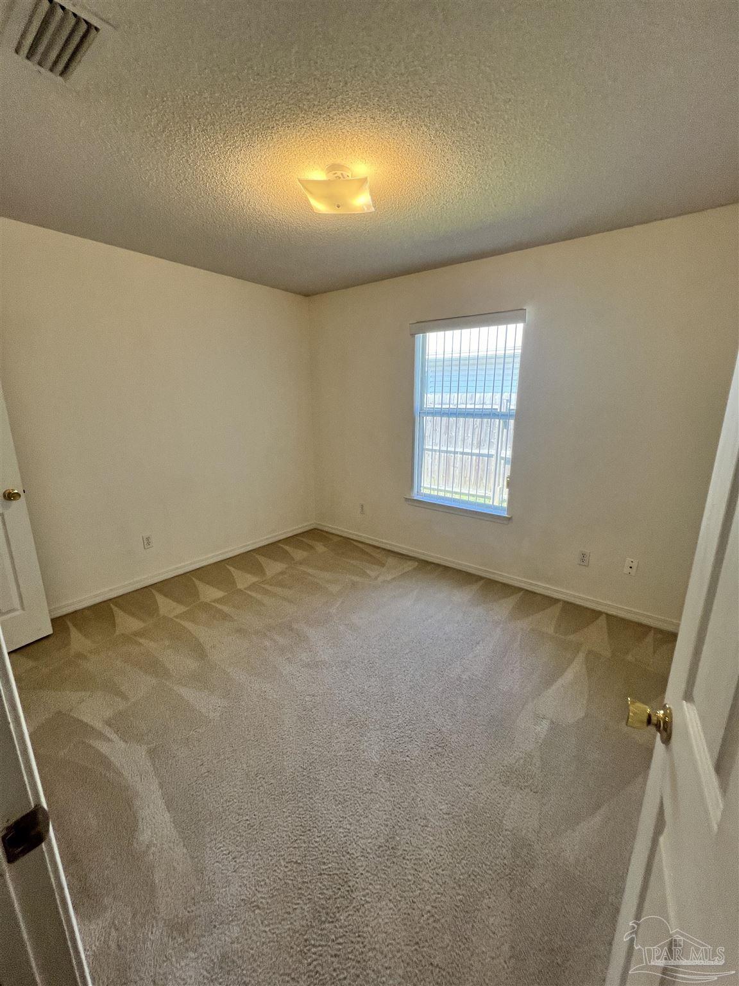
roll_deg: -0.4
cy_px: 493
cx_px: 370
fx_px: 370
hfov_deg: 89.9
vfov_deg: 106.2
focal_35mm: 13
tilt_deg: -12.7
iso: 80
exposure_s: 1/120
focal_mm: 1.57
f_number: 1.8
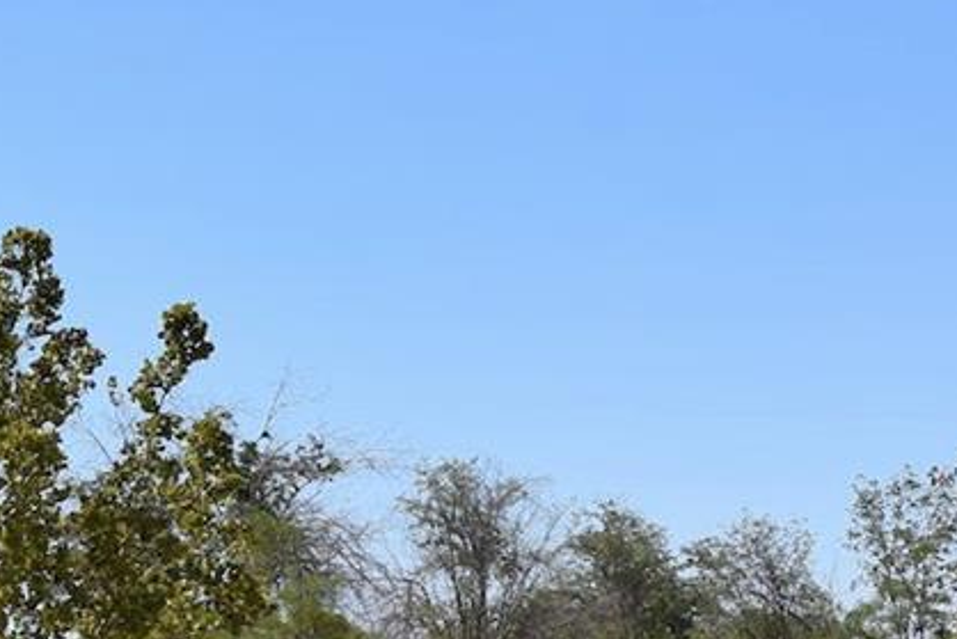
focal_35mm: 140
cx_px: 1335
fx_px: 3723
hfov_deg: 13.9
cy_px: 504
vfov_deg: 9.8
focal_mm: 26
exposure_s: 1/500
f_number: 11
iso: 200
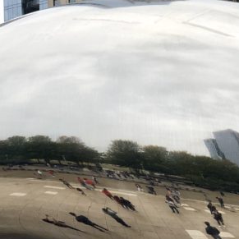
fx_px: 1265
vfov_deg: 10.7
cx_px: 145
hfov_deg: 10.8
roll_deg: +2.6
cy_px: 217
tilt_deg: +5.5
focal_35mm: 162
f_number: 2.4
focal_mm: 6
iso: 25
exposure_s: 1/120
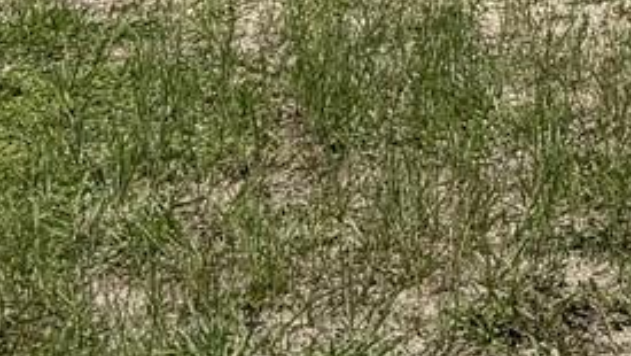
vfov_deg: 6.9
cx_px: 1046
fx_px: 2544
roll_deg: +0.9
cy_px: -866
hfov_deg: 13.1
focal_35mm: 152
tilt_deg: +3.8
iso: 80
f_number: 1.78
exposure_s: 1/6410
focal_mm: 6.76
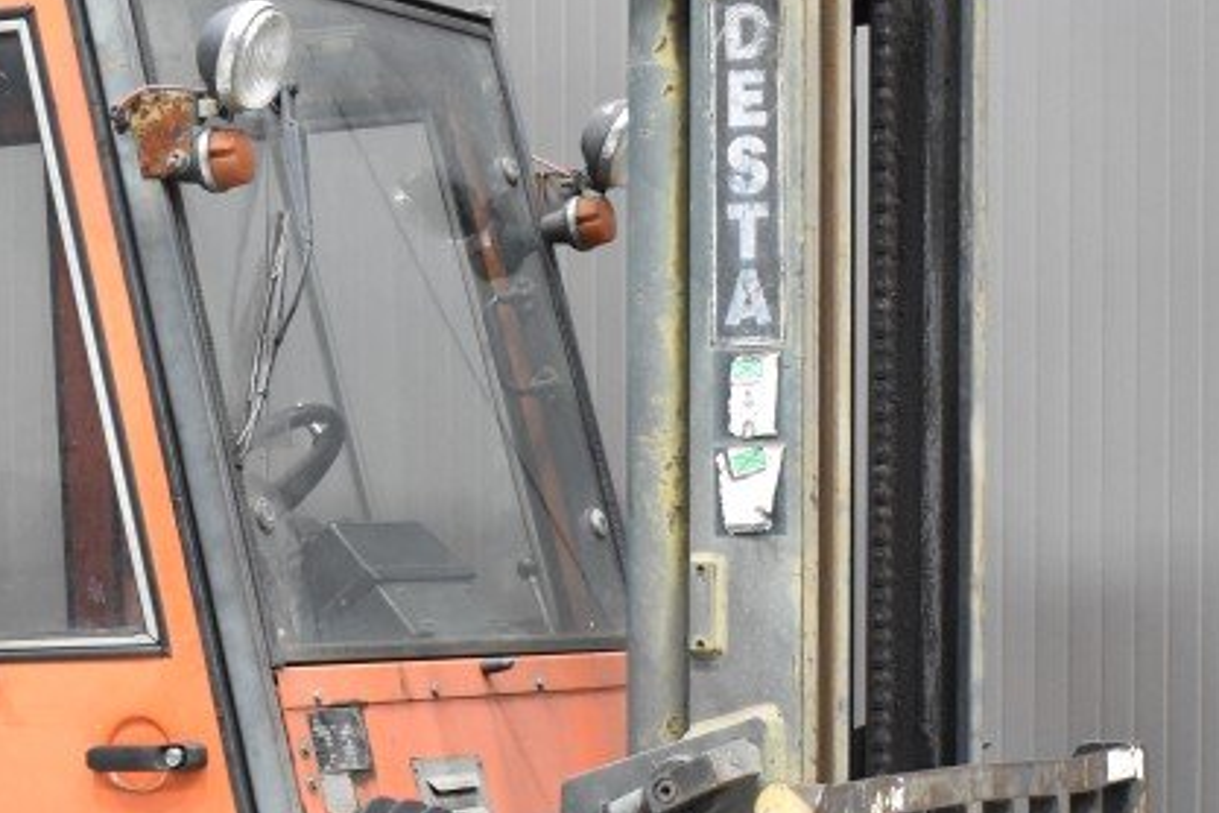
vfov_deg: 11.7
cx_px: 438
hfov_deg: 17.5
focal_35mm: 116
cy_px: 725
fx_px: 3942
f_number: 4
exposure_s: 1/30
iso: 1250
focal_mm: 27
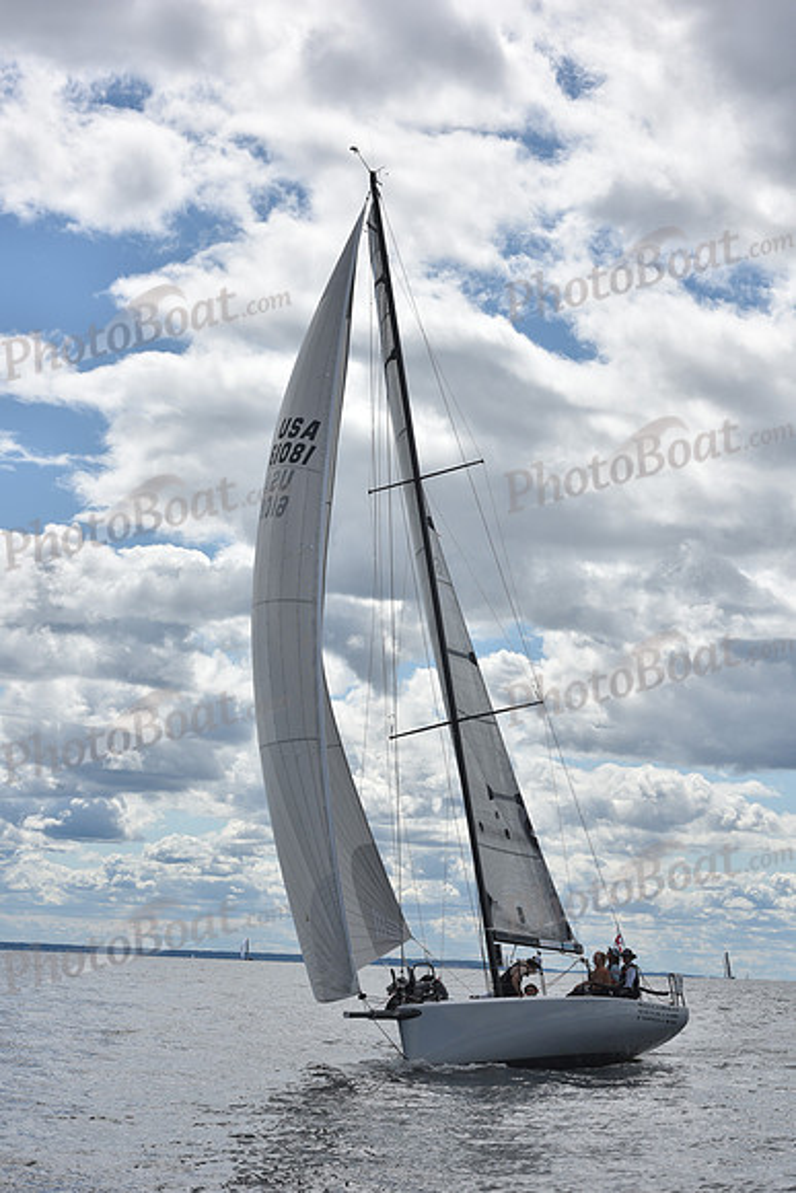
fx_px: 2320
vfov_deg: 28.8
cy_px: 596
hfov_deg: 19.5
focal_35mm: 70
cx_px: 398
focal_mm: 70
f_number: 11
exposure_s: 1/1000
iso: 250
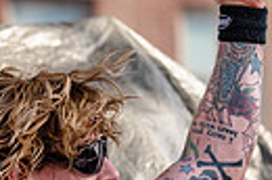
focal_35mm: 447
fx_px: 3369
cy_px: 121
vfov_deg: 3.1
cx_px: 46
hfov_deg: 4.6
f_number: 4
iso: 125
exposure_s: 1/800
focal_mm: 100
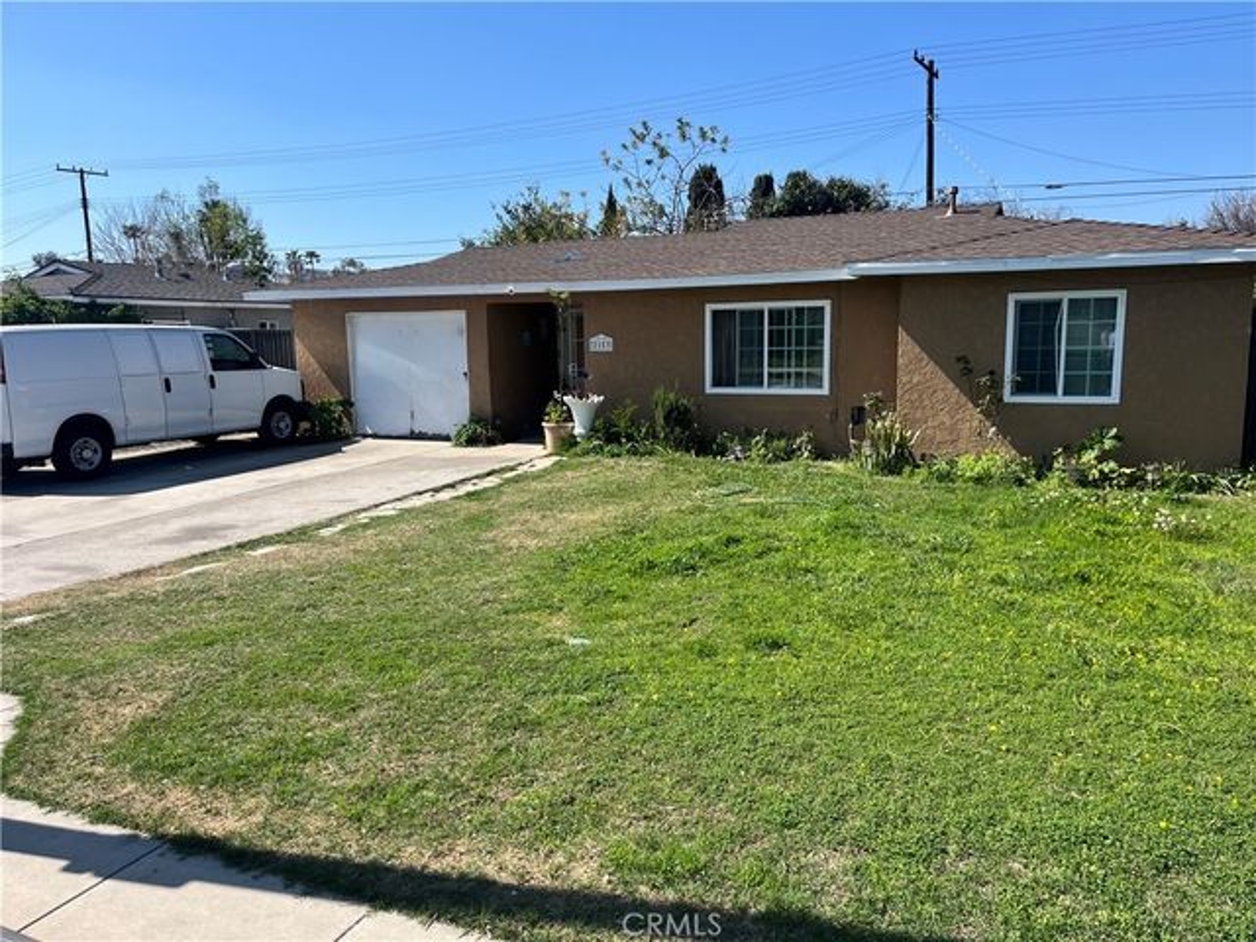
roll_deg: +1.1
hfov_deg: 67.3
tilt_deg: -9.2
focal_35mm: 26
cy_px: 471
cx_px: 628
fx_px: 943
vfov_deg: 53.1
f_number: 1.6
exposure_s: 1/3135
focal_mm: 5.1
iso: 50
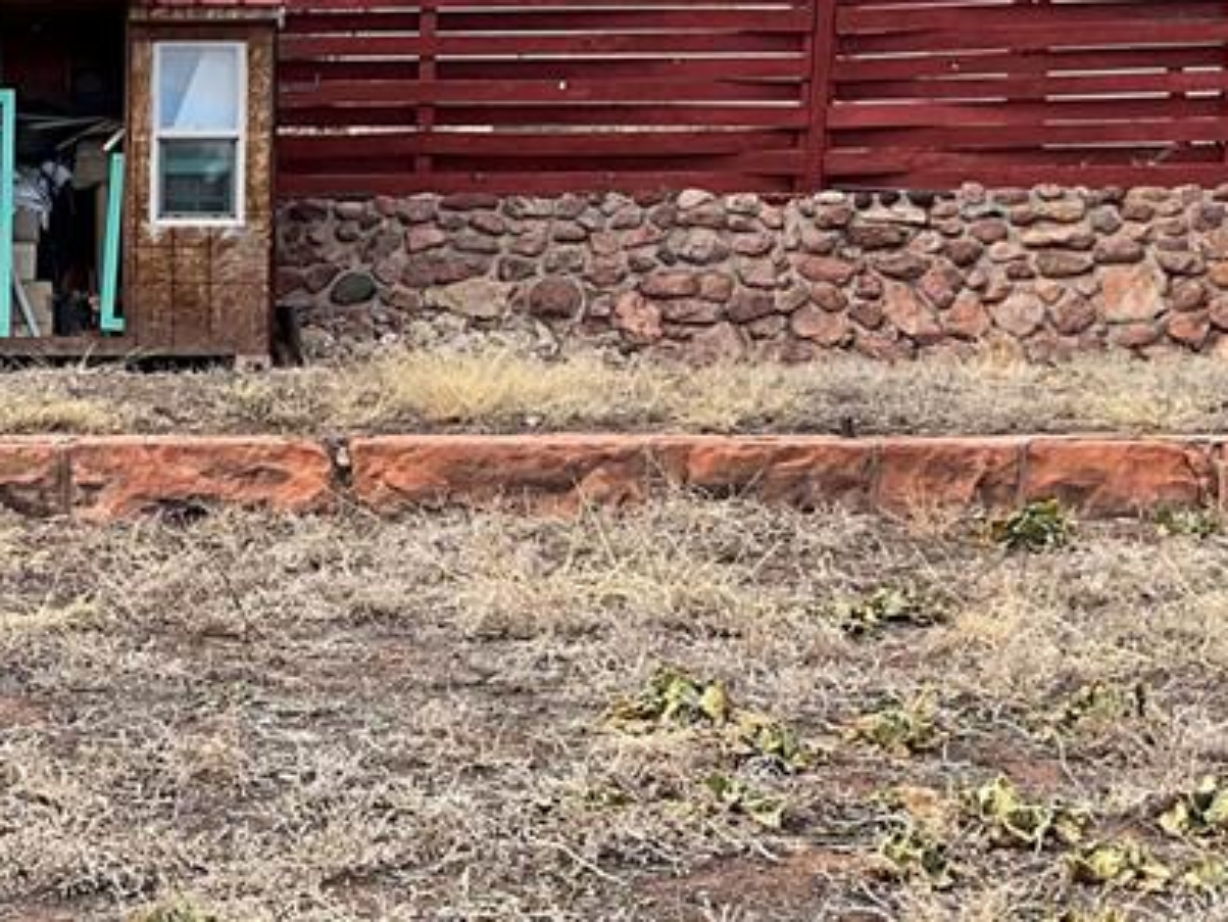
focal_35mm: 74
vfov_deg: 19.9
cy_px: 482
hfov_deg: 25.0
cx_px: -21
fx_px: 2626
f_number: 1.8
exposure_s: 1/534
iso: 25
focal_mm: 3
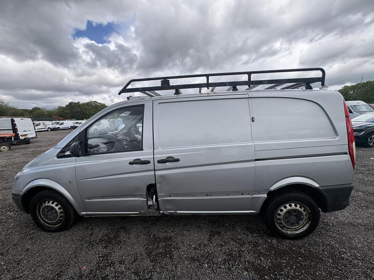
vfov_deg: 85.7
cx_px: 187
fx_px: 151
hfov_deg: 102.1
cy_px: 140
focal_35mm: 14
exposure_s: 1/921
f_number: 2.2
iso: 40
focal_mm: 2.22
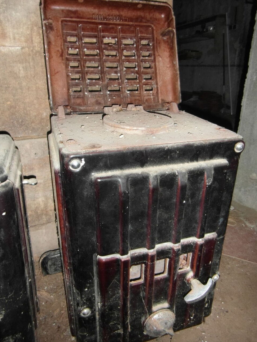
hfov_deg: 54.9
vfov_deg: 69.4
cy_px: 165
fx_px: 247
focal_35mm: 25
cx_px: 132
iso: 120
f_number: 3.2
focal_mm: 4
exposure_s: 1/30
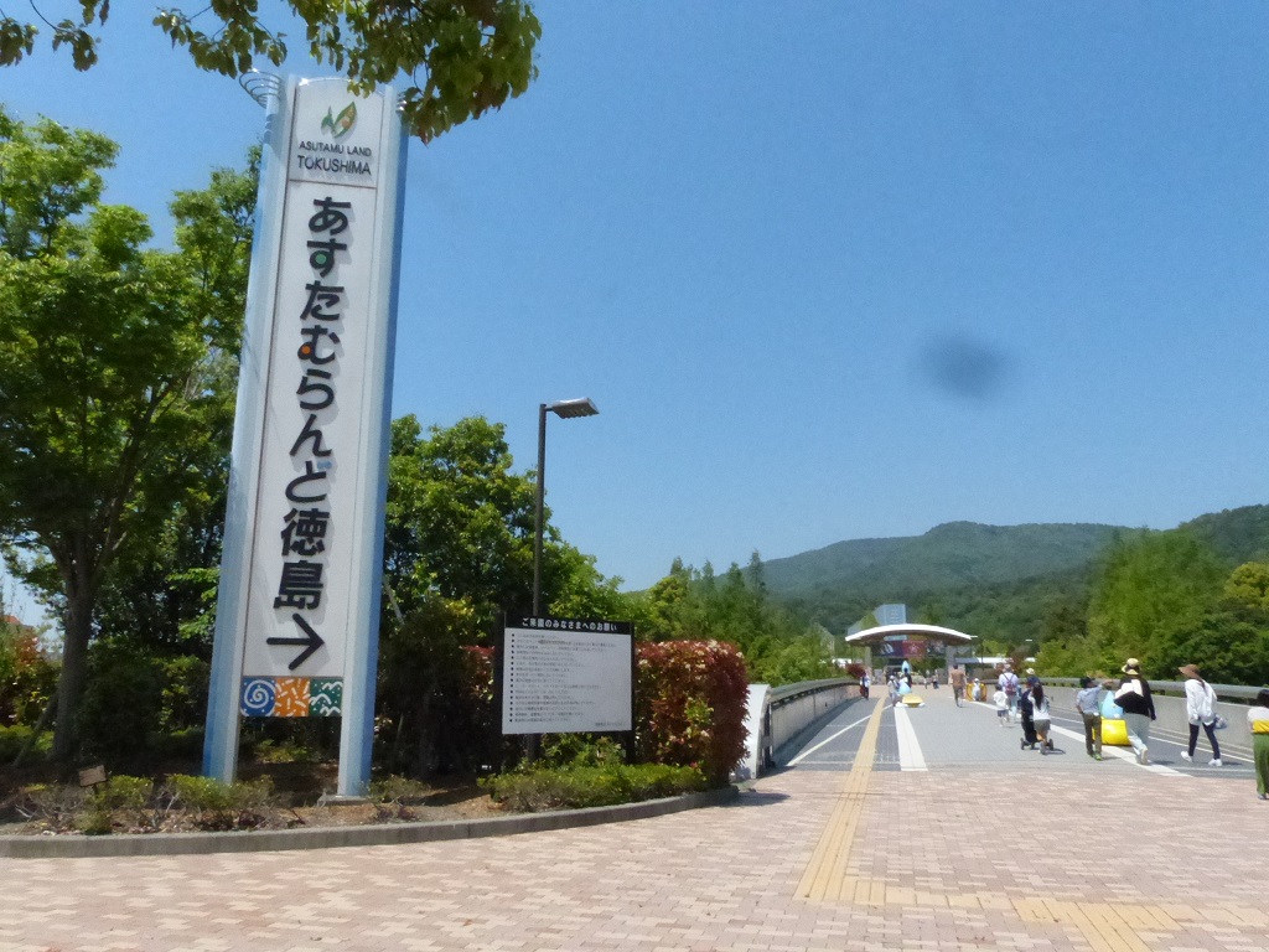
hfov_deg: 69.4
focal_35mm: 25
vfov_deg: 54.9
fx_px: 916
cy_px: 476
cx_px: 634
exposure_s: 1/4000
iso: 1600
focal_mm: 4.5
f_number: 8
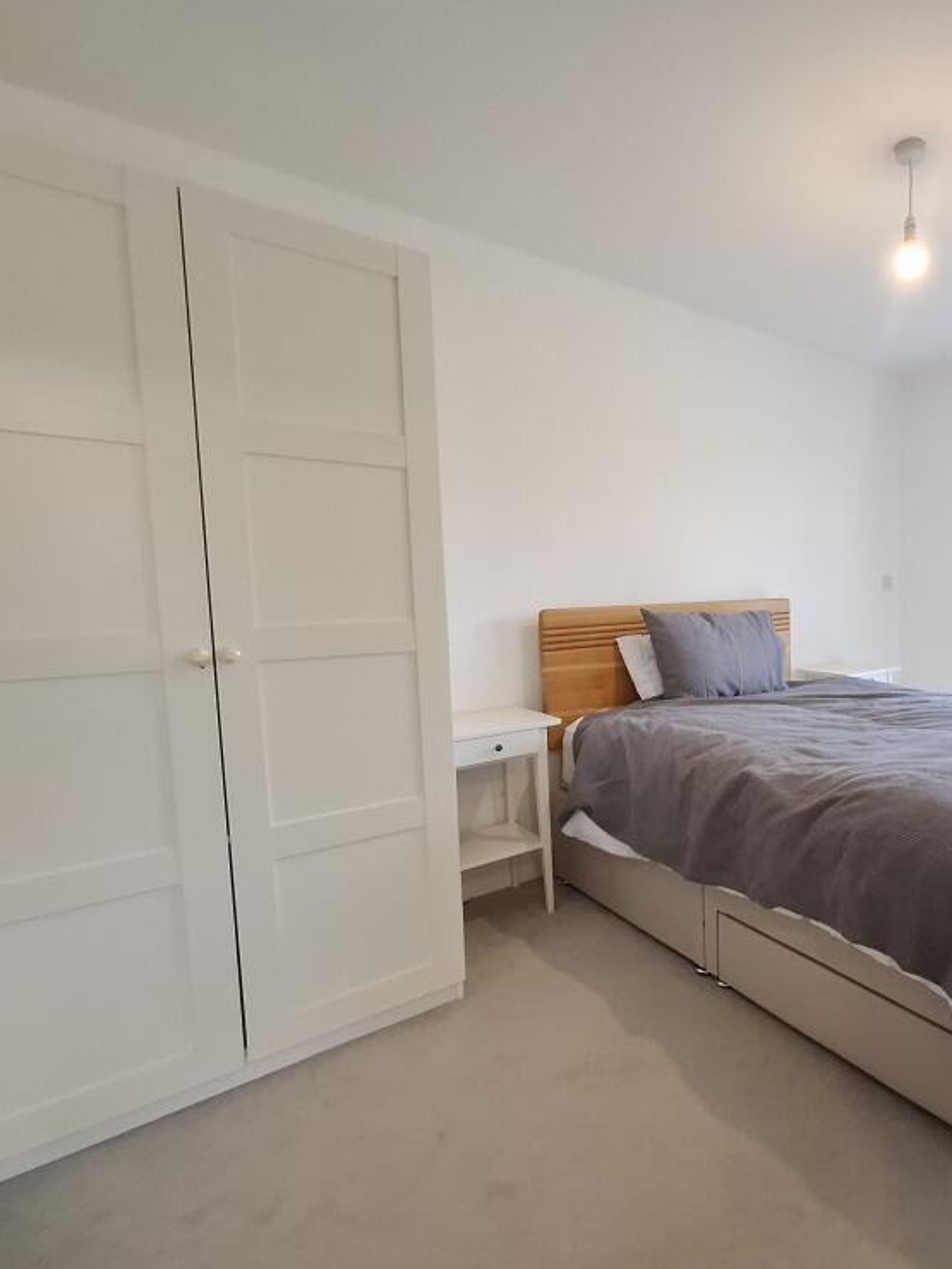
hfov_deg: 65.2
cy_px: 653
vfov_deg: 87.7
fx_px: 660
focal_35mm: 18
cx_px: 762
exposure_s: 1/50
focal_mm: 1.74
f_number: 2.2
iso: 160
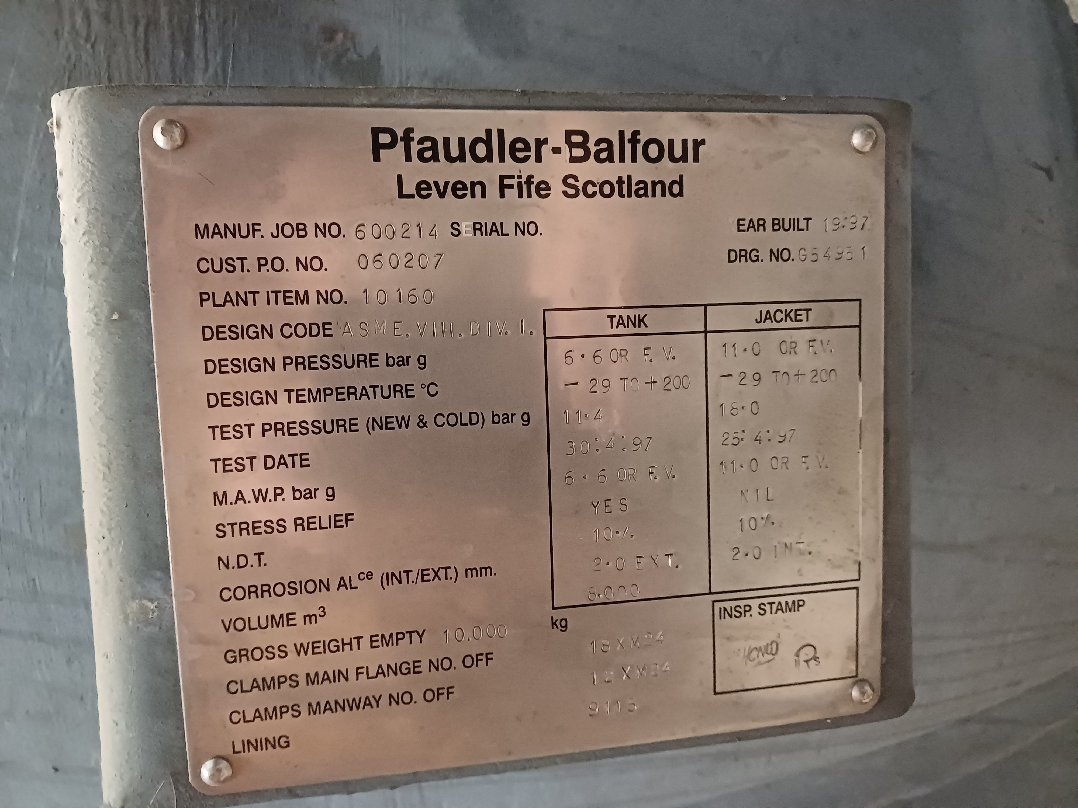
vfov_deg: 54.9
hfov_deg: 69.4
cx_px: 539
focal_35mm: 25
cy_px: 404
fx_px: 779
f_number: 1.8
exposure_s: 1/14
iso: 1600
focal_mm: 4.65
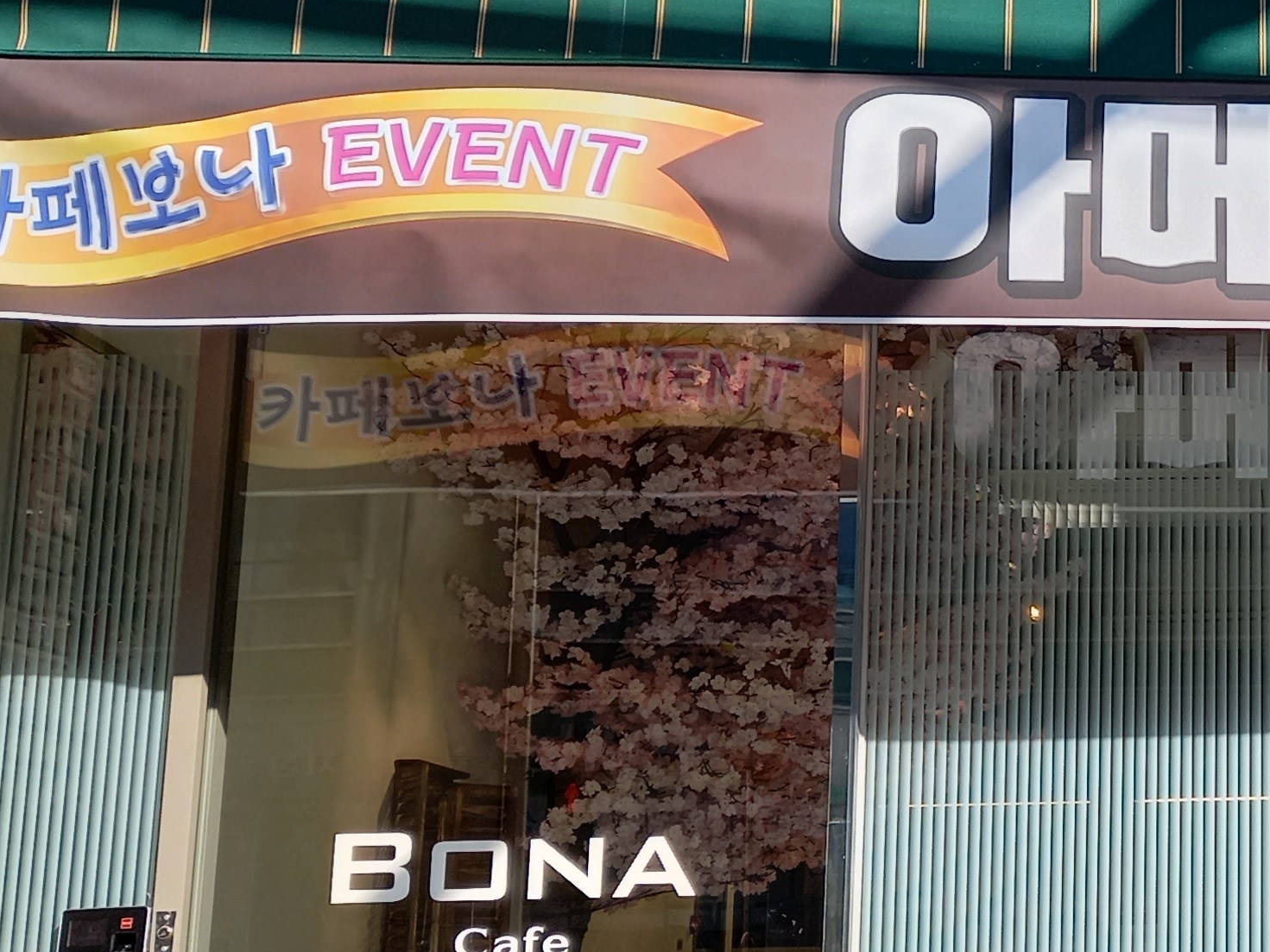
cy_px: 518
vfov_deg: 21.6
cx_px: 1436
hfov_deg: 26.1
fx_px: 2495
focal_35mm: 68
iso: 25
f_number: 2
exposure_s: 1/393
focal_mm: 4.6
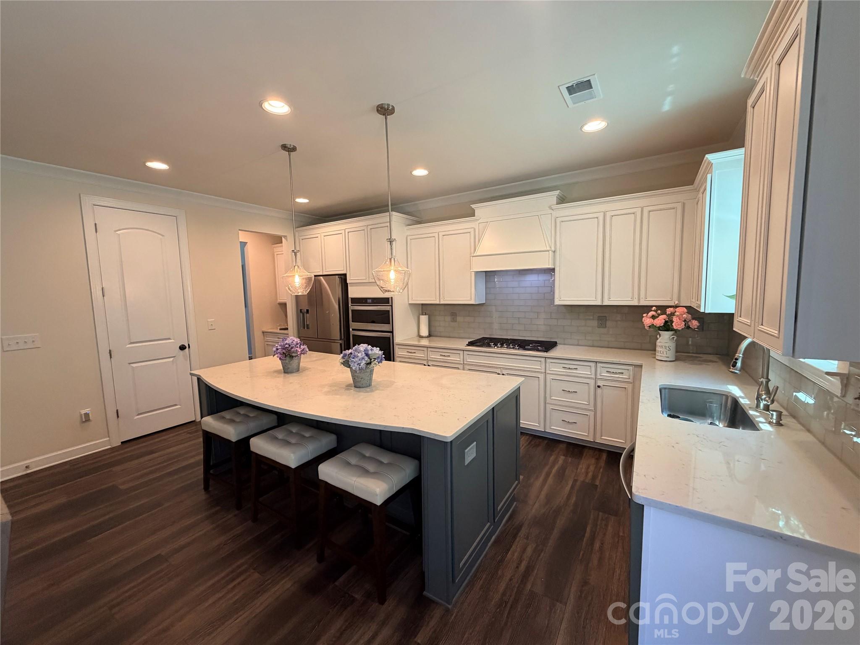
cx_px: 430
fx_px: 348
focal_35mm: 14
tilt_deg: -5.7
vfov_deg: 85.7
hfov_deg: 102.1
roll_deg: +1.9
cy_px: 322
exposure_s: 1/120
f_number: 2.2
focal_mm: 2.22
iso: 320
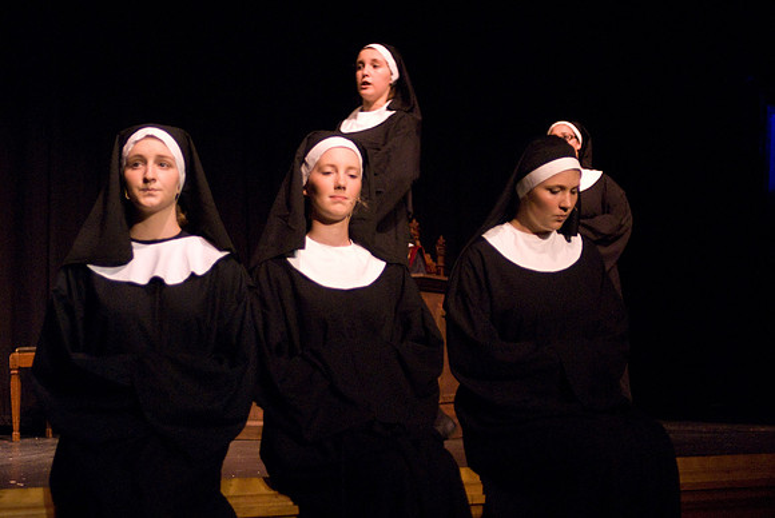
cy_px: 259
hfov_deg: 29.8
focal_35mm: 68
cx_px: 388
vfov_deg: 20.2
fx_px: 1455
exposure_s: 1/100
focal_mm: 45
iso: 1600
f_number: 2.8
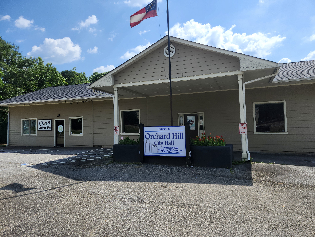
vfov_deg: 58.9
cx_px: 158
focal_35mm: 23
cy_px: 118
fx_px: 209
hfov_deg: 73.9
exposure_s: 1/1889
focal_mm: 5.54
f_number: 1.8
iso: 25
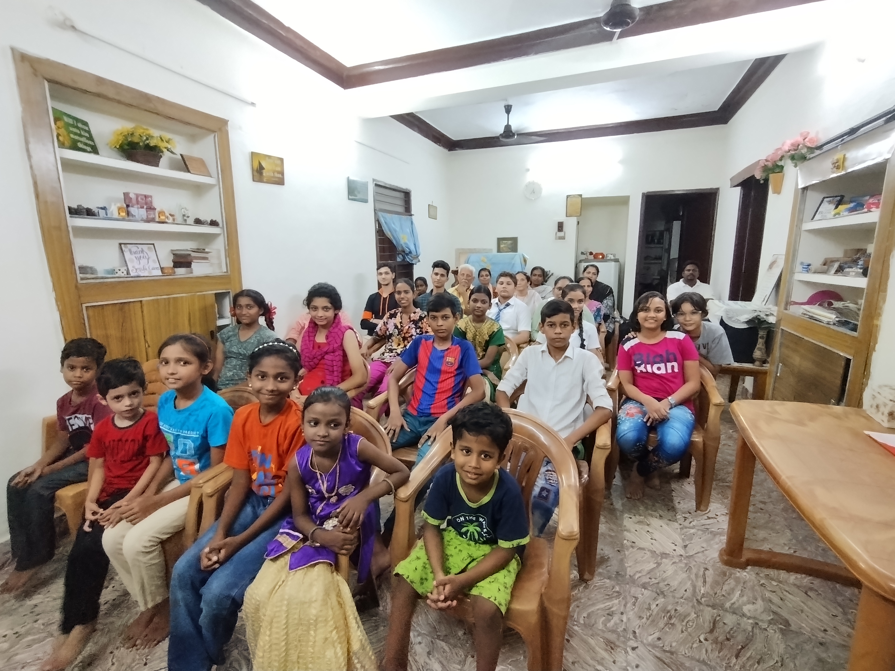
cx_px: 448
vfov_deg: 78.1
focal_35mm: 16
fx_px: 414
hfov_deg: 94.5
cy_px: 336
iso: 681
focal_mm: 1.66
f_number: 2.2
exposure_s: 1/33.3
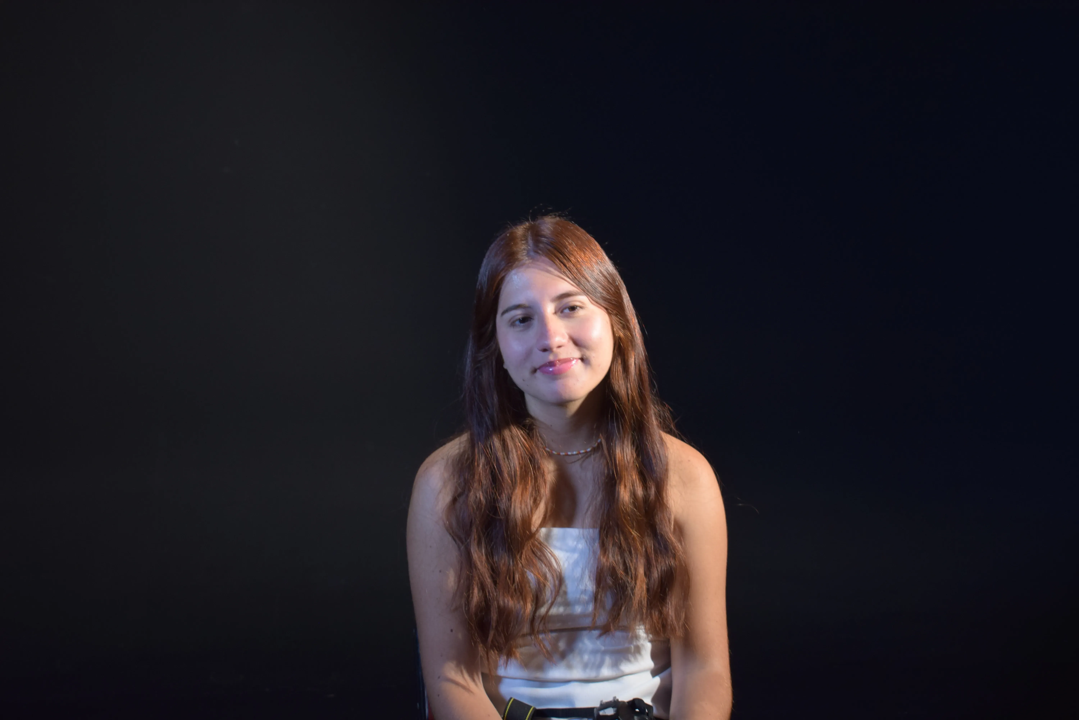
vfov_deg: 25.1
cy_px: 360
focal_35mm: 54
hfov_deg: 36.9
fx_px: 1618
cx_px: 540
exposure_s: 1/80
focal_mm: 36
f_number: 5.6
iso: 400
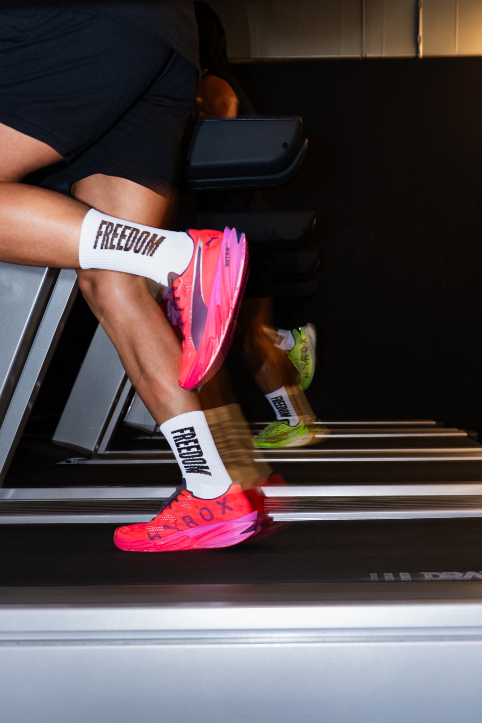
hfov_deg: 43.6
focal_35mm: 30
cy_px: 362
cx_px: 241
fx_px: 603
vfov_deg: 61.9
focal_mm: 30
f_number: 4
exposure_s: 1/40
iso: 800
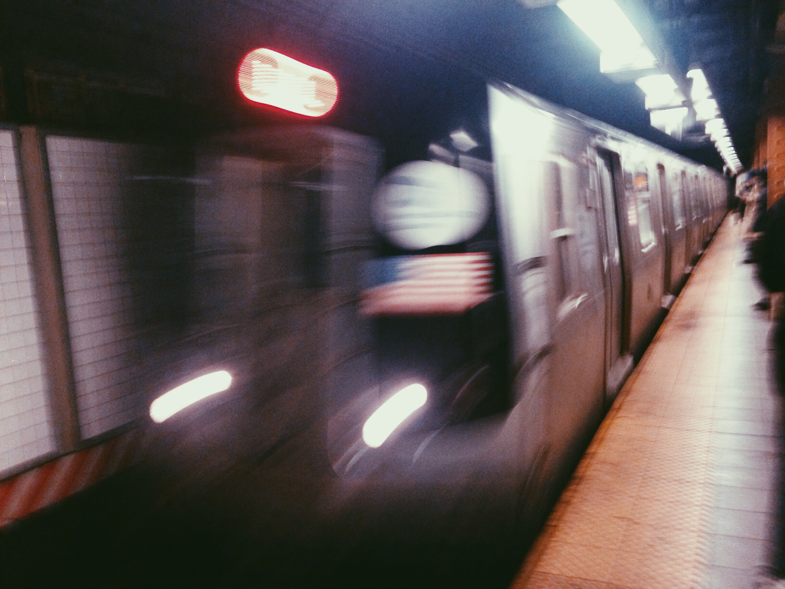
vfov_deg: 42.9
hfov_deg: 55.4
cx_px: 392
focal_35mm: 33
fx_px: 748
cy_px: 294
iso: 320
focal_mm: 4.12
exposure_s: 1/20
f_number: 2.4
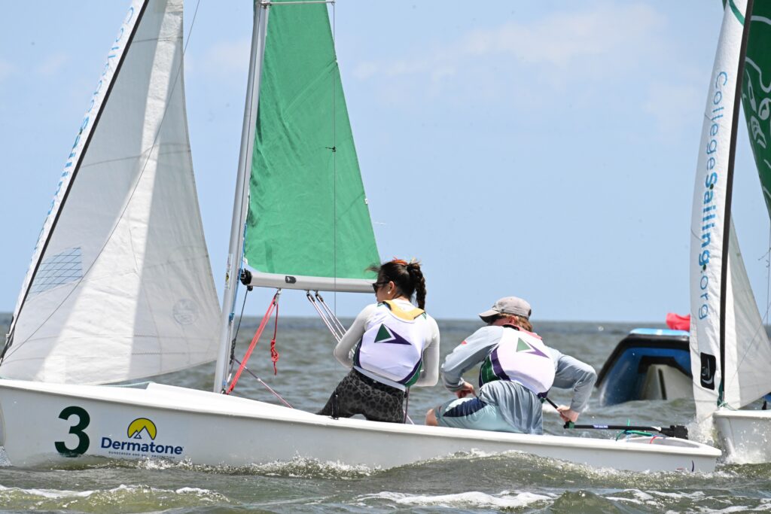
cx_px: 386
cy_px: 257
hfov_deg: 5.2
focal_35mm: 400
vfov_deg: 3.4
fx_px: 8567
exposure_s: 1/1250
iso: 2000
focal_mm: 400
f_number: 16
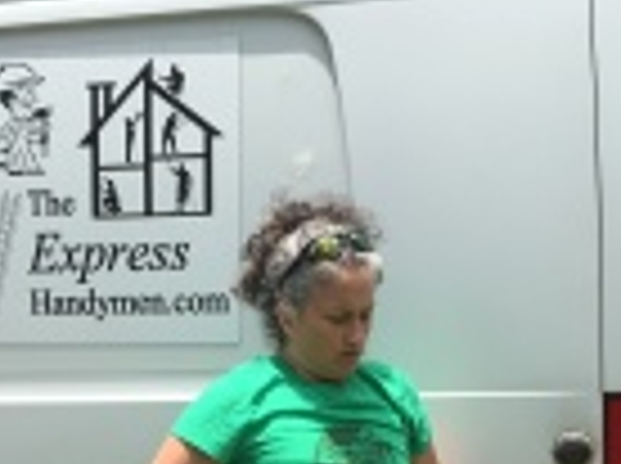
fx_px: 1379
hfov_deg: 25.4
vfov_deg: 18.1
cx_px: 279
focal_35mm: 77
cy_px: 568
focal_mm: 4.15
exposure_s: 1/905
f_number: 2.2
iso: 25
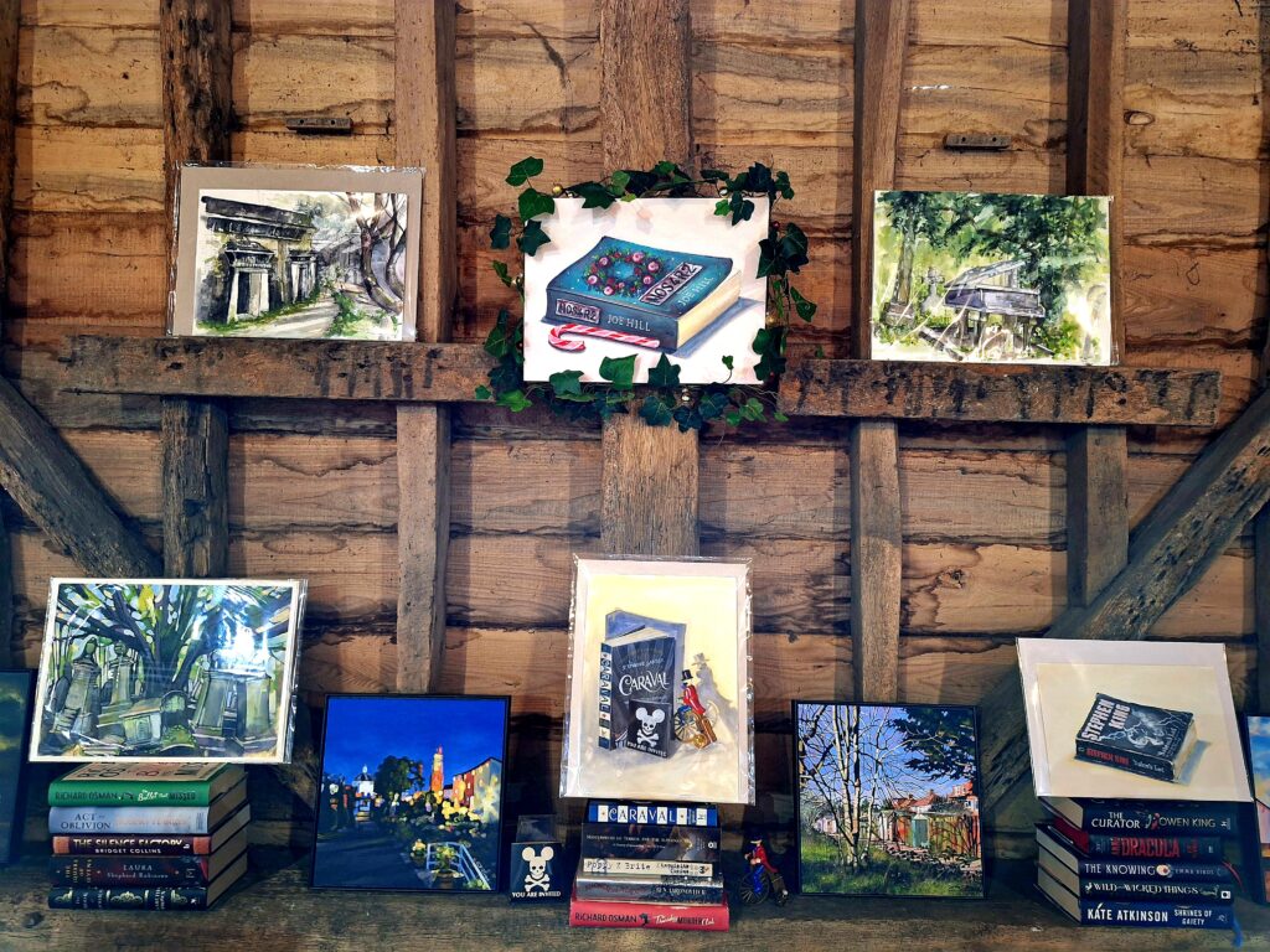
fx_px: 844
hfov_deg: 73.9
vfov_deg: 58.9
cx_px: 635
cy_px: 476
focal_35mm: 23
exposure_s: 1/25
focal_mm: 5.54
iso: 250
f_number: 1.8
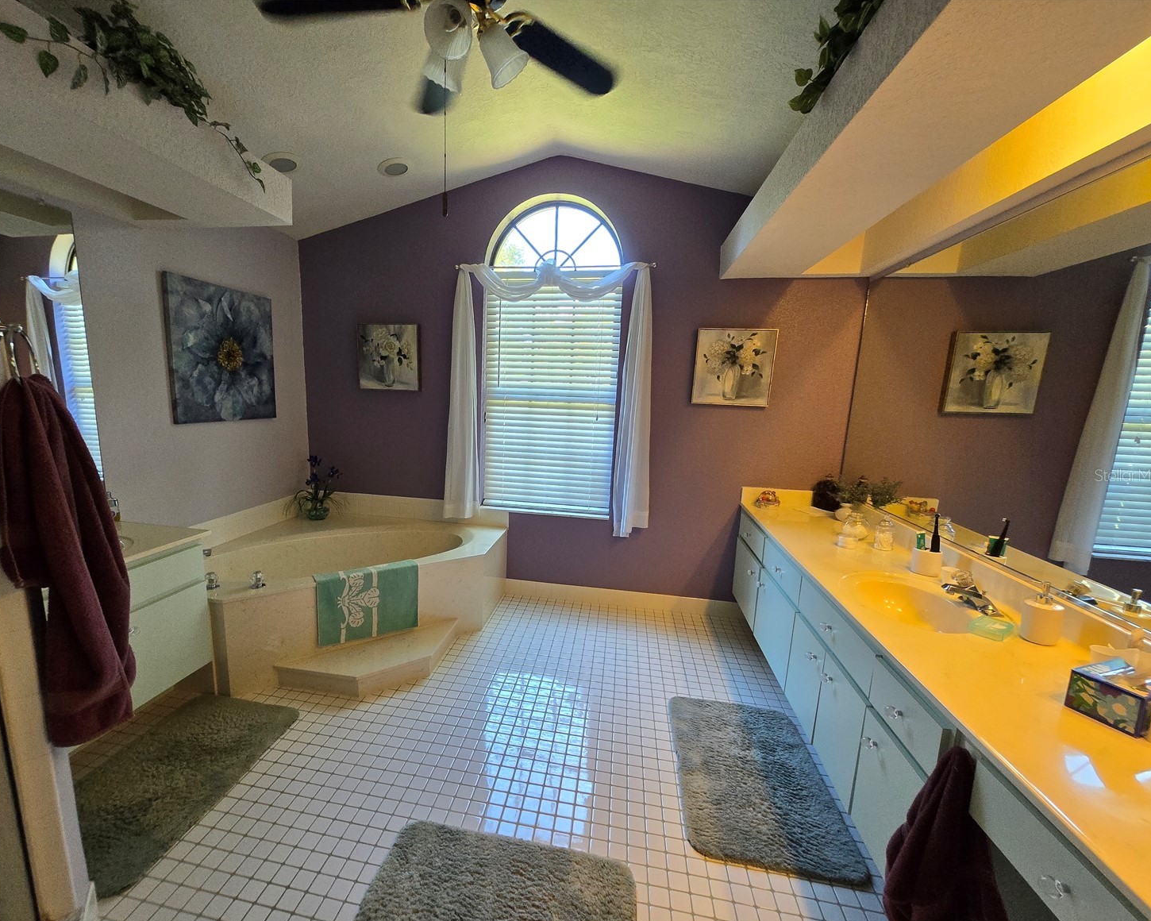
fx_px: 477
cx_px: 534
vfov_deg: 88.0
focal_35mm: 14
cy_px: 475
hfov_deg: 100.5
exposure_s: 1/60
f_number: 2.2
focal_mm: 1.7
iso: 160
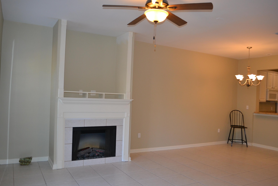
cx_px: 135
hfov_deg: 65.5
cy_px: 95
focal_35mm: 28
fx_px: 216
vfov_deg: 46.4
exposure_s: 1/60
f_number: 3.5
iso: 560
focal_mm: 18
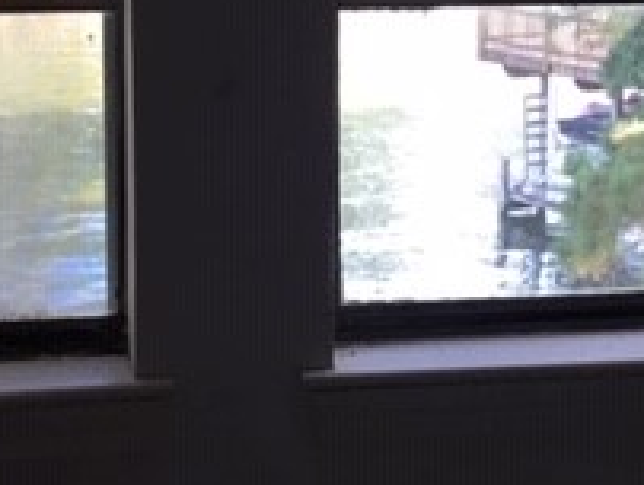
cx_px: 373
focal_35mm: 98
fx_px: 1825
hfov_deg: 20.0
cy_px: 131
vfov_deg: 15.1
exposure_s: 1/30
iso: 25
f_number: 2.4
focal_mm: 3.3
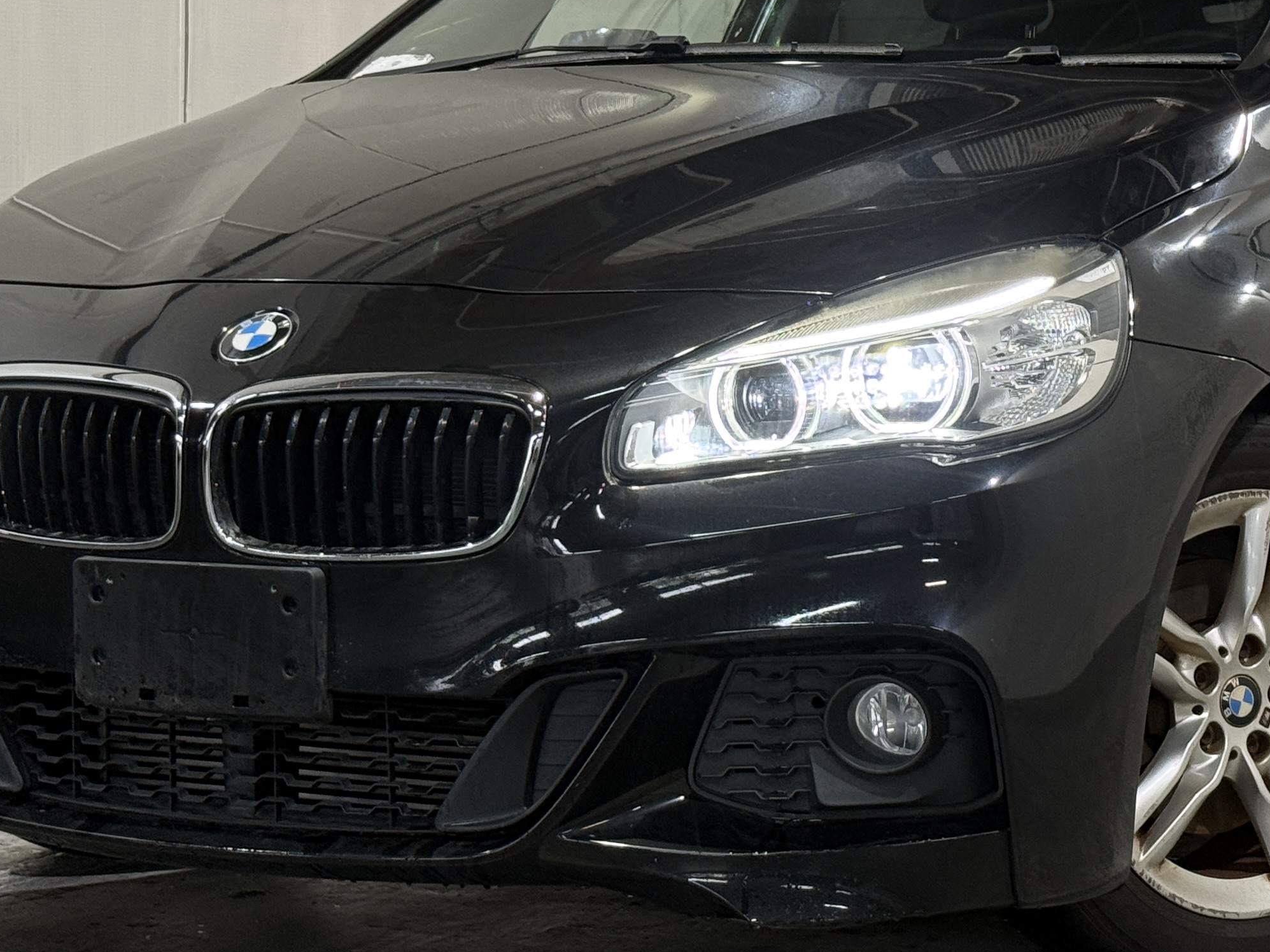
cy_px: 190
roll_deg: -0.9
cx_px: 841
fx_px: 3559
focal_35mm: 97
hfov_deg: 20.2
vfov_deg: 15.1
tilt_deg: +0.4
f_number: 1.78
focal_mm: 6.76
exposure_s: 1/60
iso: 125
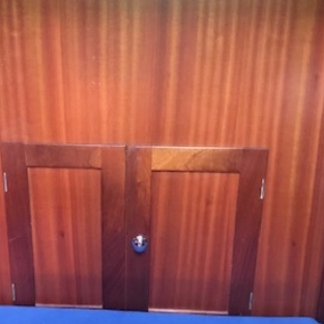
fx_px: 614
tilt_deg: -23.3
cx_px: 115
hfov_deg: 29.4
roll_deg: -1.1
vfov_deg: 29.4
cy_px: 205
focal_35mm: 58
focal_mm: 3.99
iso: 100
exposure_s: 1/4
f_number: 1.8
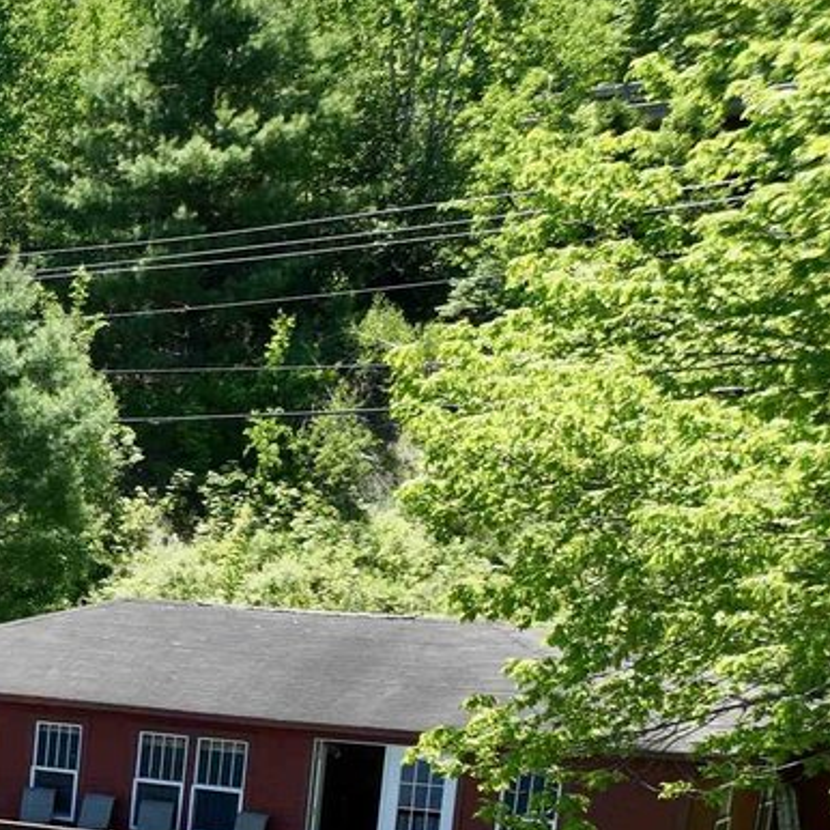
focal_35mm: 88
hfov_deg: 15.9
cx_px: -781
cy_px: 972
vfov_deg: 18.8
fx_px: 2387
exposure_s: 1/1600
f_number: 2.8
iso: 150
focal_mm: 12.29
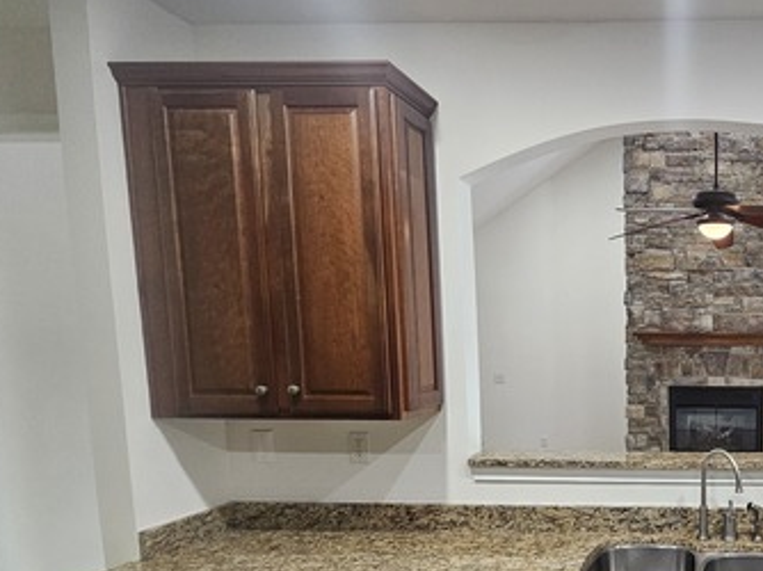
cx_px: 709
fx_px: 573
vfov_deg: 51.5
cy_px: 402
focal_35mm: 26
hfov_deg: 56.4
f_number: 2.2
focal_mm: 2.2
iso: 320
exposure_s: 1/60
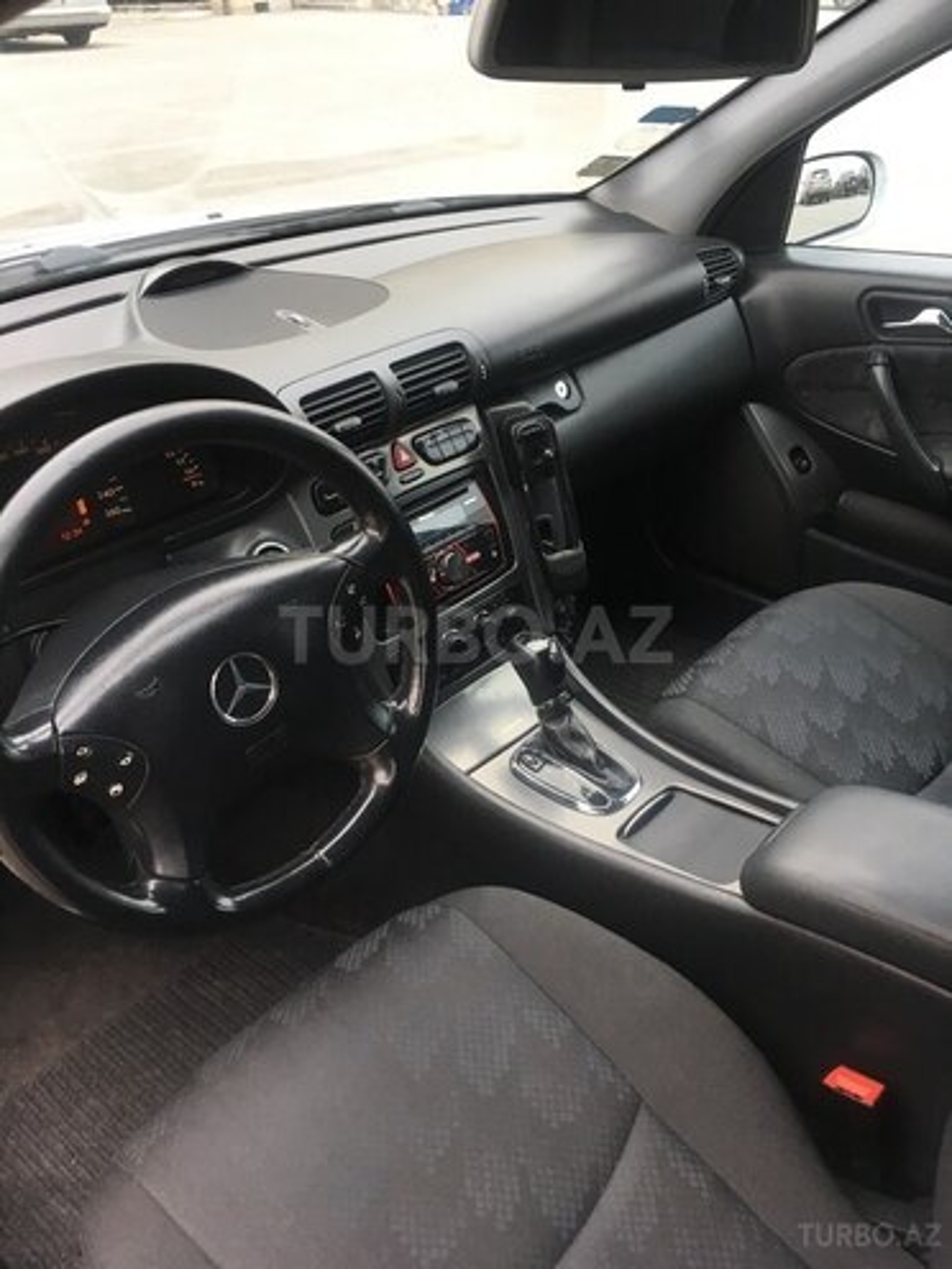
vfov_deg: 61.7
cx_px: 476
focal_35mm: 29
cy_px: 634
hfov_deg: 48.2
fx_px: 1063
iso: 25
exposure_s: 1/33
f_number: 2.2
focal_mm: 4.15
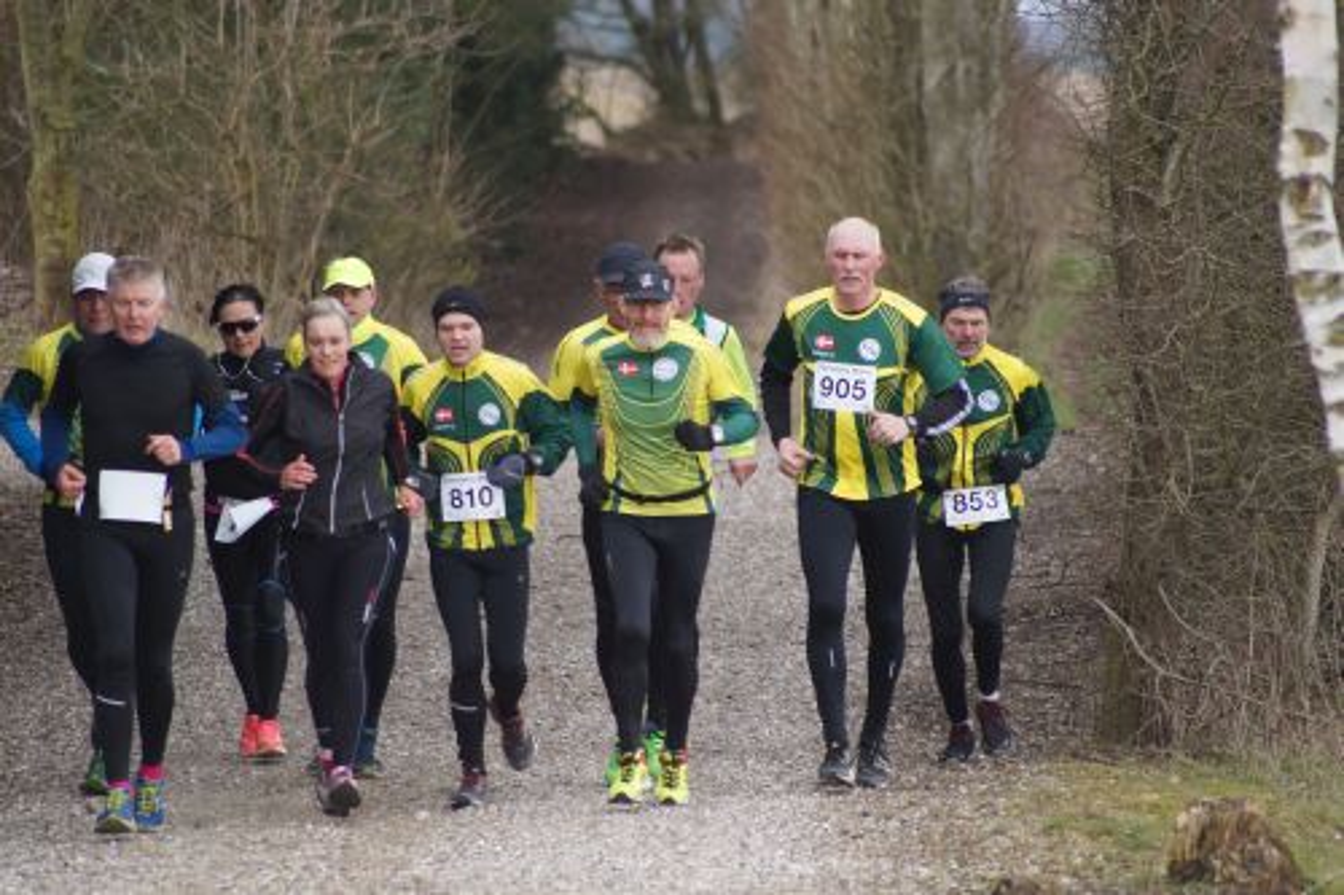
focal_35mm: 450
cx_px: 672
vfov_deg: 3.1
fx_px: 16794
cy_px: 448
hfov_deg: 4.6
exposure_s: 1/500
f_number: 5.6
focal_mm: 300
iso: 1000
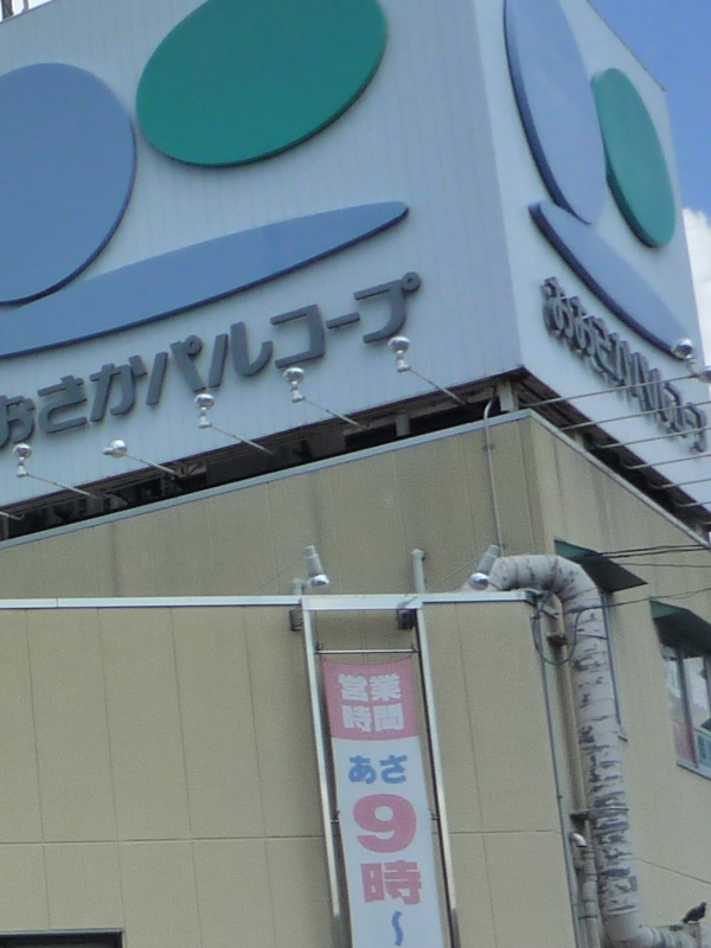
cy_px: 770
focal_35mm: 80
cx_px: -391
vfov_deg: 24.0
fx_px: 2191
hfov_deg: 16.6
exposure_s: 1/800
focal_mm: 4.4
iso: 160
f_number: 4.5
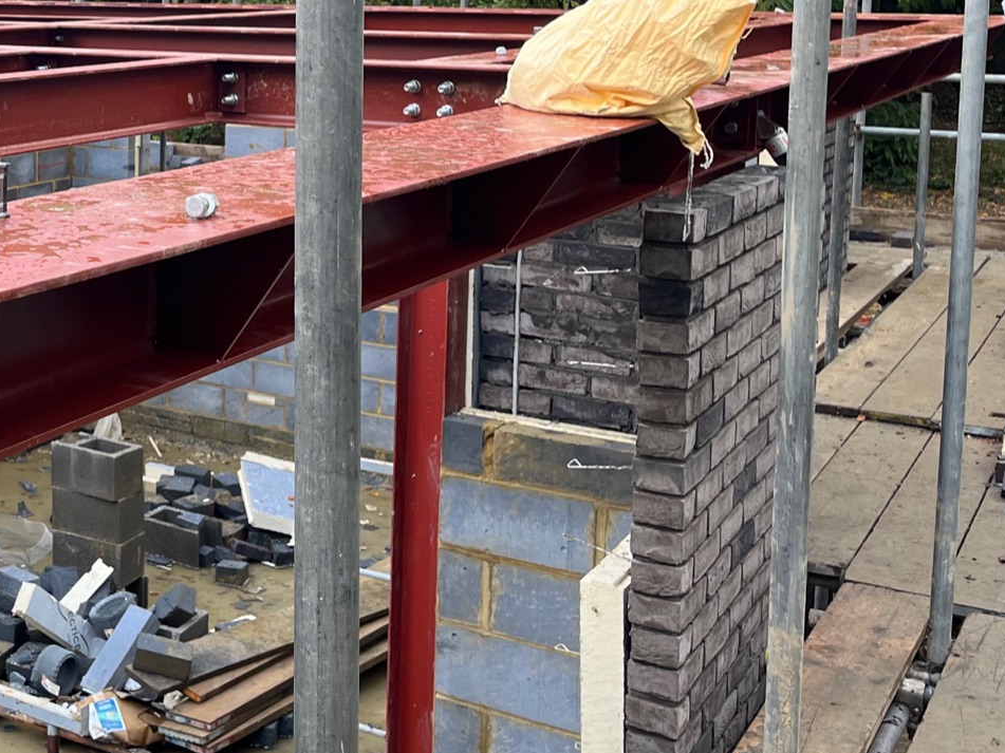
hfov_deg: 31.3
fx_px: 1626
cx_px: -38
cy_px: 110
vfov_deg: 25.5
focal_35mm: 56
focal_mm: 5.1
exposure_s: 1/139
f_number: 1.6
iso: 64
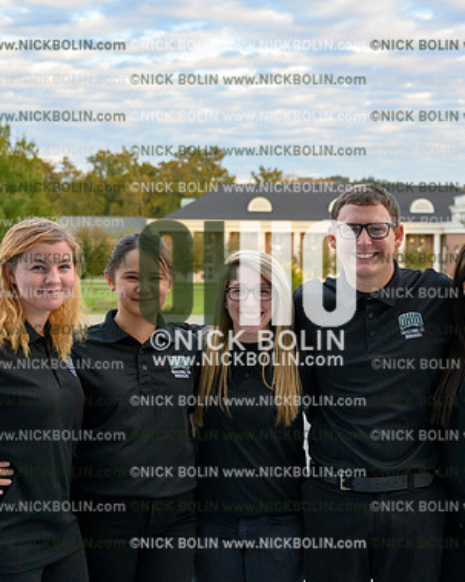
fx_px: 964
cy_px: 294
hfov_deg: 27.1
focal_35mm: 56
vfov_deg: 33.6
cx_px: 247
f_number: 4
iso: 2000
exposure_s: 1/1250
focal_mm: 39
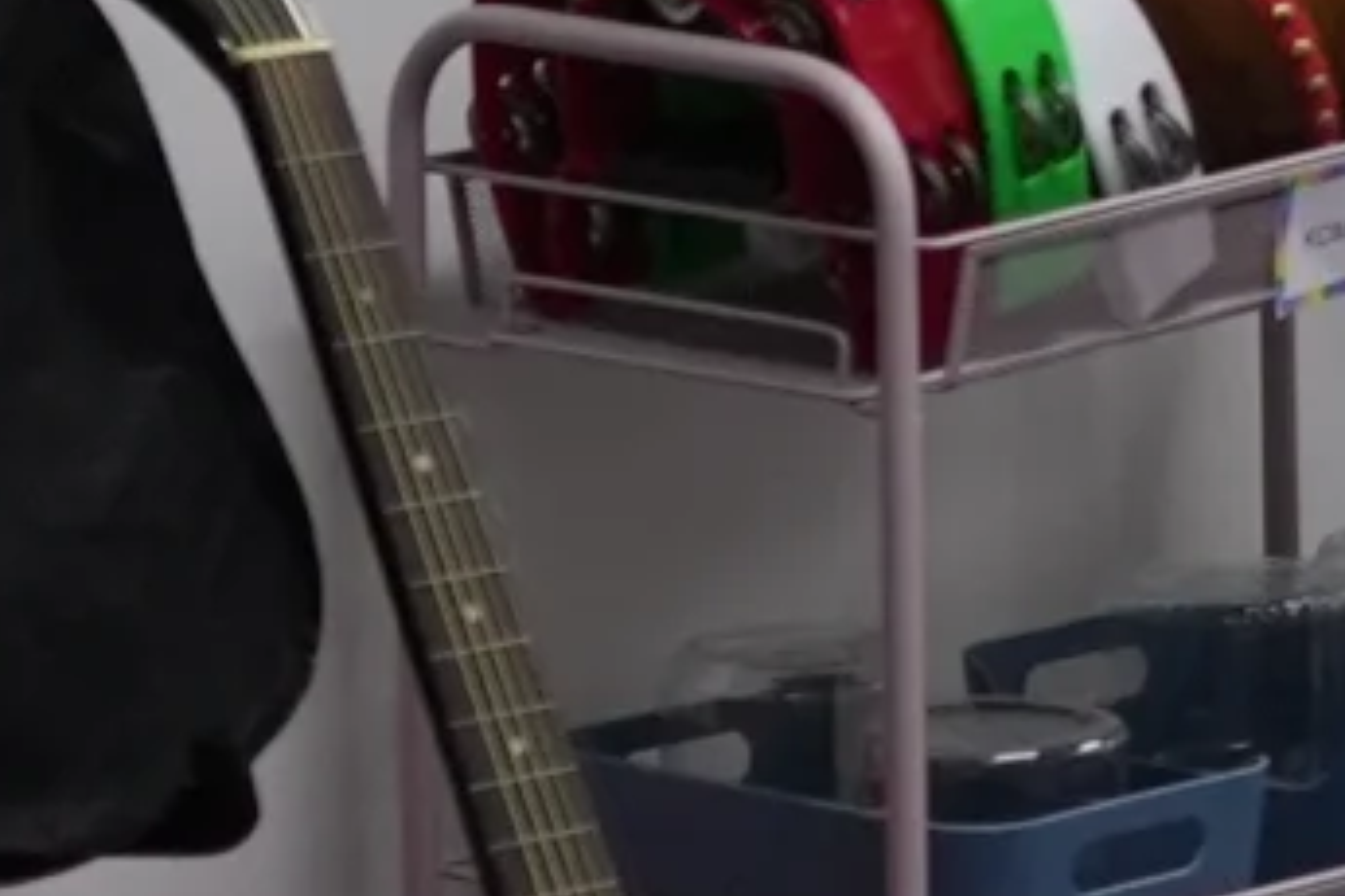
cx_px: 3875
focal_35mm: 371
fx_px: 13860
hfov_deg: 5.3
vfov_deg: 3.7
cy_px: -421
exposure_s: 1/160
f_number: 2.5
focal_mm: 50
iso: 1000
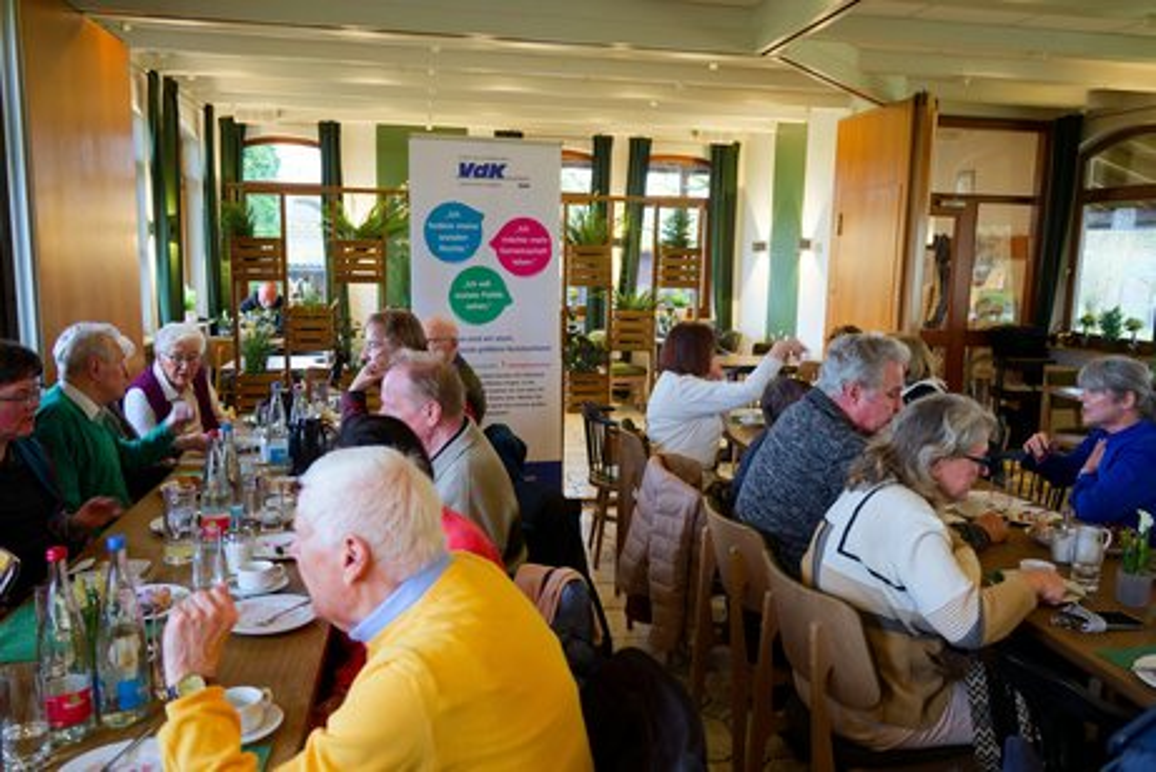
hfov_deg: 65.4
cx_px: 578
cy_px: 386
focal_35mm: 28
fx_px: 900
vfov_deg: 46.5
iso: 1600
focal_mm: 28
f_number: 4
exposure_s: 1/30
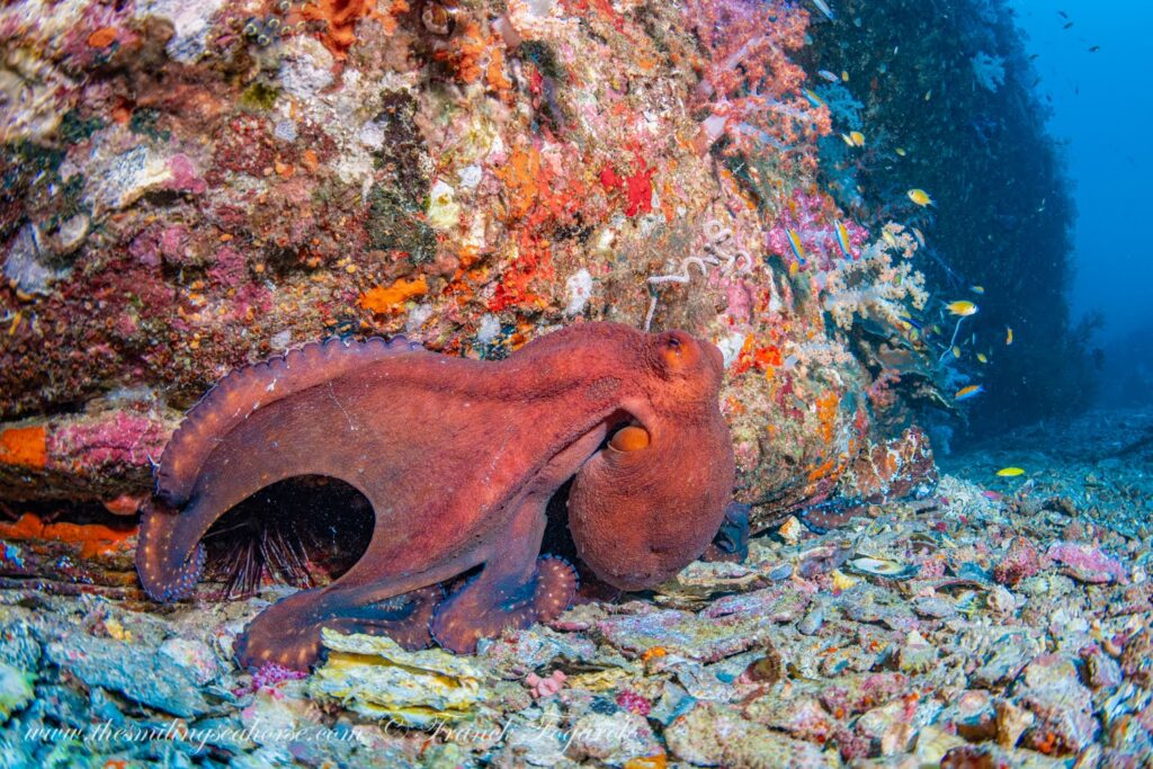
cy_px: 384
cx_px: 576
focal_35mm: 15
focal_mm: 15
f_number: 9.5
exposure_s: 1/125
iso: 400
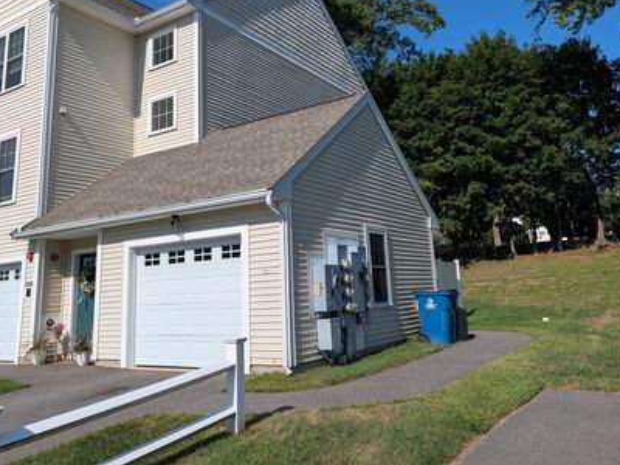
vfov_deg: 46.4
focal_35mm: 30
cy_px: 175
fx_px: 537
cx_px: 298
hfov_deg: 59.9
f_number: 1.68
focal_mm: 6.9
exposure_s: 1/2545
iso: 24
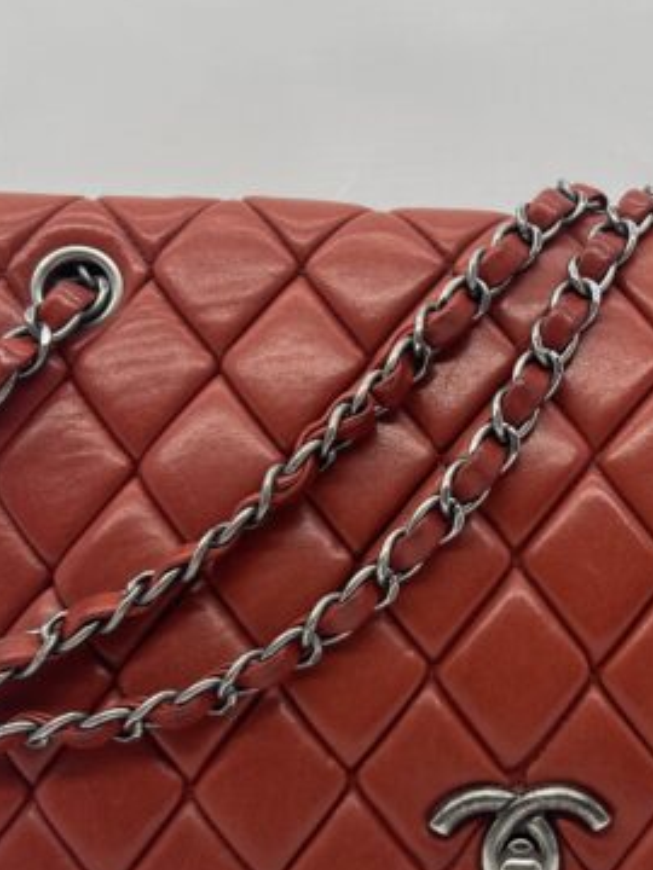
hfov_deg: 19.6
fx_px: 1861
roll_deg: -0.3
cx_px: 568
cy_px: 471
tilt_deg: -10.2
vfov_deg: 26.3
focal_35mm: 74
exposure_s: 1/117
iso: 32
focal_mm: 5.7
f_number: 1.5
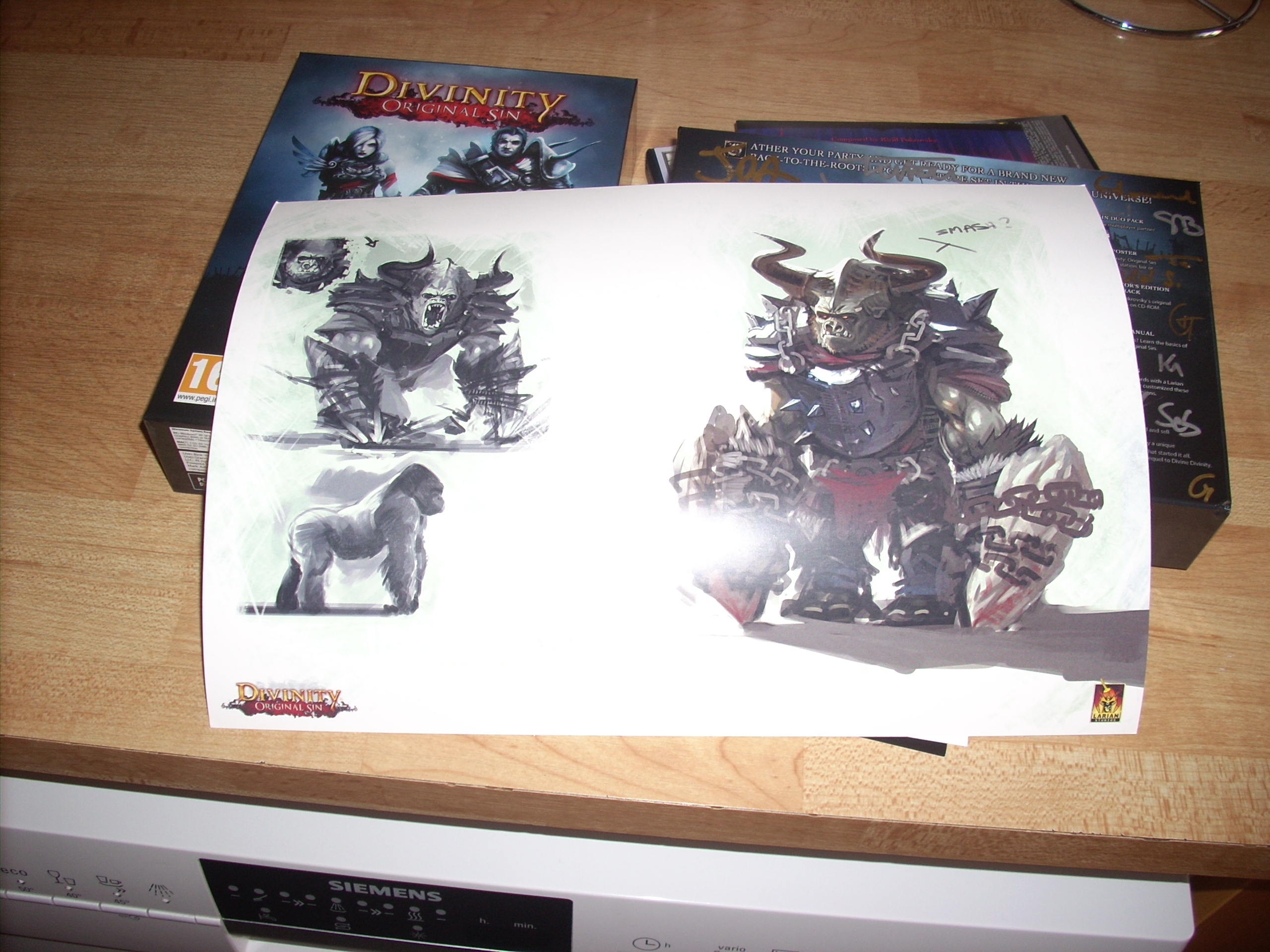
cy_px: 476
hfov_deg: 50.1
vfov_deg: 38.7
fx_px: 1357
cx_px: 635
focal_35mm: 37
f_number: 2.8
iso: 64
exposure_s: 1/30
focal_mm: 6.2
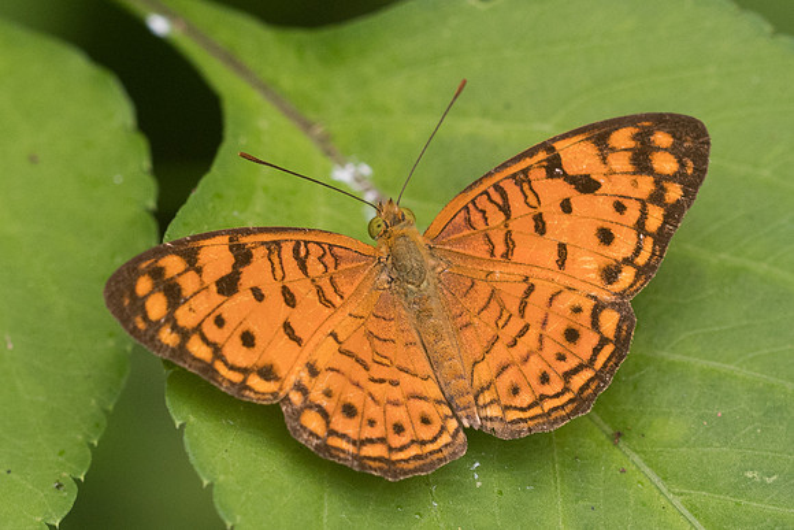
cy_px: 273
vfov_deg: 2.7
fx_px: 11327
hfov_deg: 4.0
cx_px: 443
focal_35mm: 513
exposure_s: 1/800
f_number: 5
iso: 800
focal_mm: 150
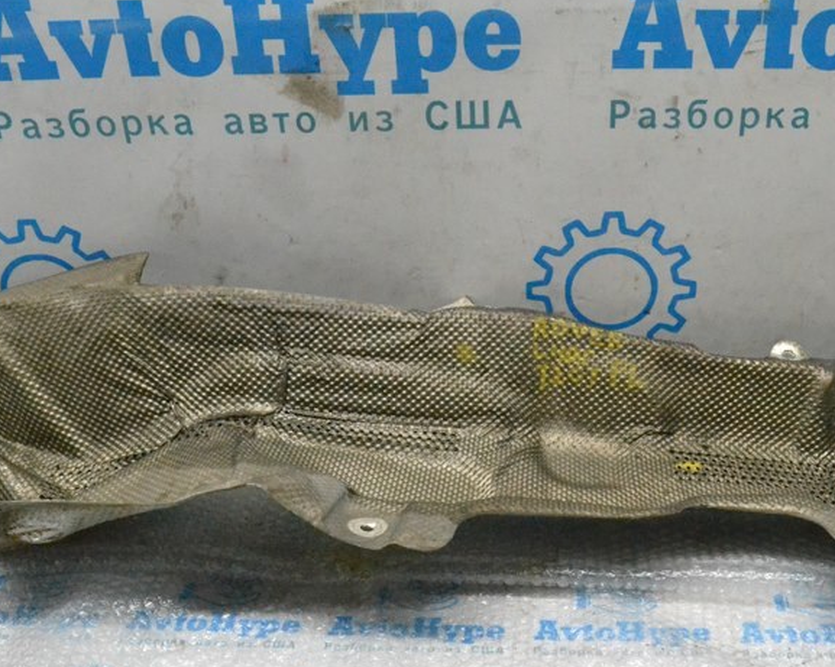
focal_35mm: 45
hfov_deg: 40.7
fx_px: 1112
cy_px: 404
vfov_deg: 33.3
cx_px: 546
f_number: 11
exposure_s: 1/160
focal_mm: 18
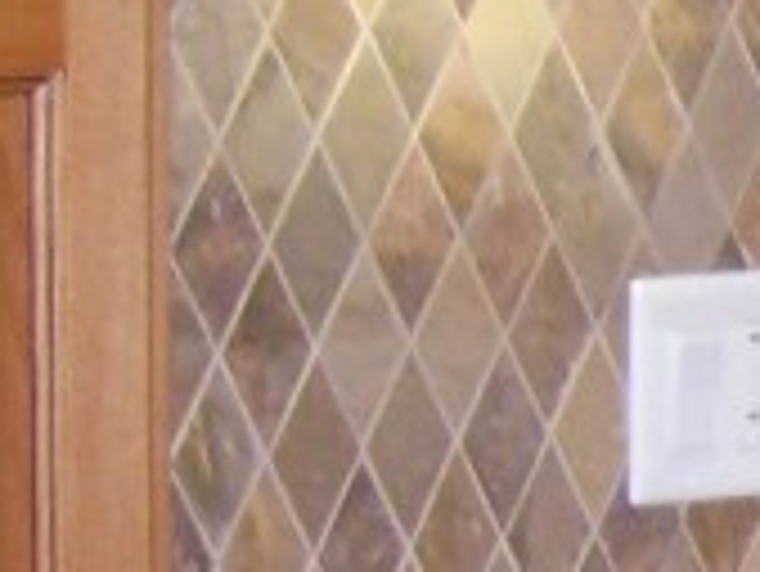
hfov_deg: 7.1
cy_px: 617
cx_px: 2132
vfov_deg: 5.8
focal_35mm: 255
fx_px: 5603
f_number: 3
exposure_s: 1/60
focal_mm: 6
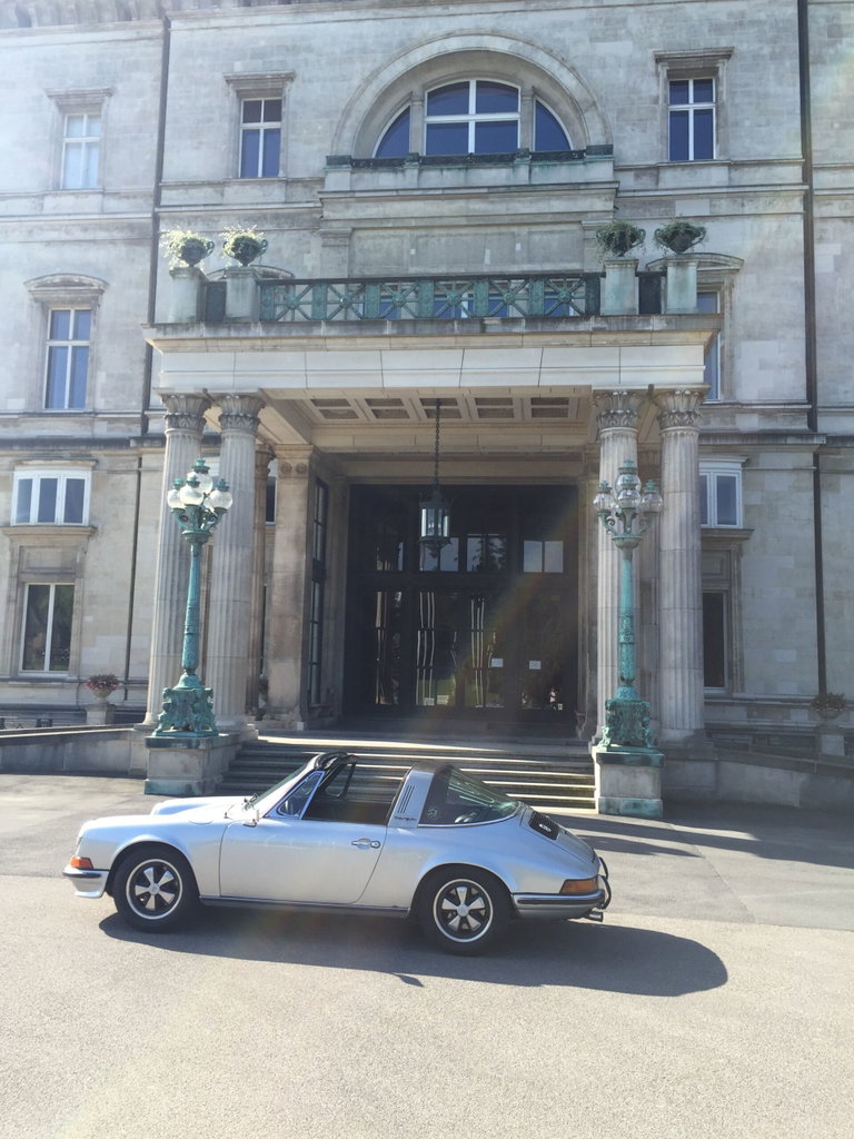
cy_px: 570
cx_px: 427
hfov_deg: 48.2
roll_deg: -3.0
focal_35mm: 29
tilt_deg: +6.3
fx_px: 954
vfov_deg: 61.7
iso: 32
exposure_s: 1/682
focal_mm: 4.15
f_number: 2.2
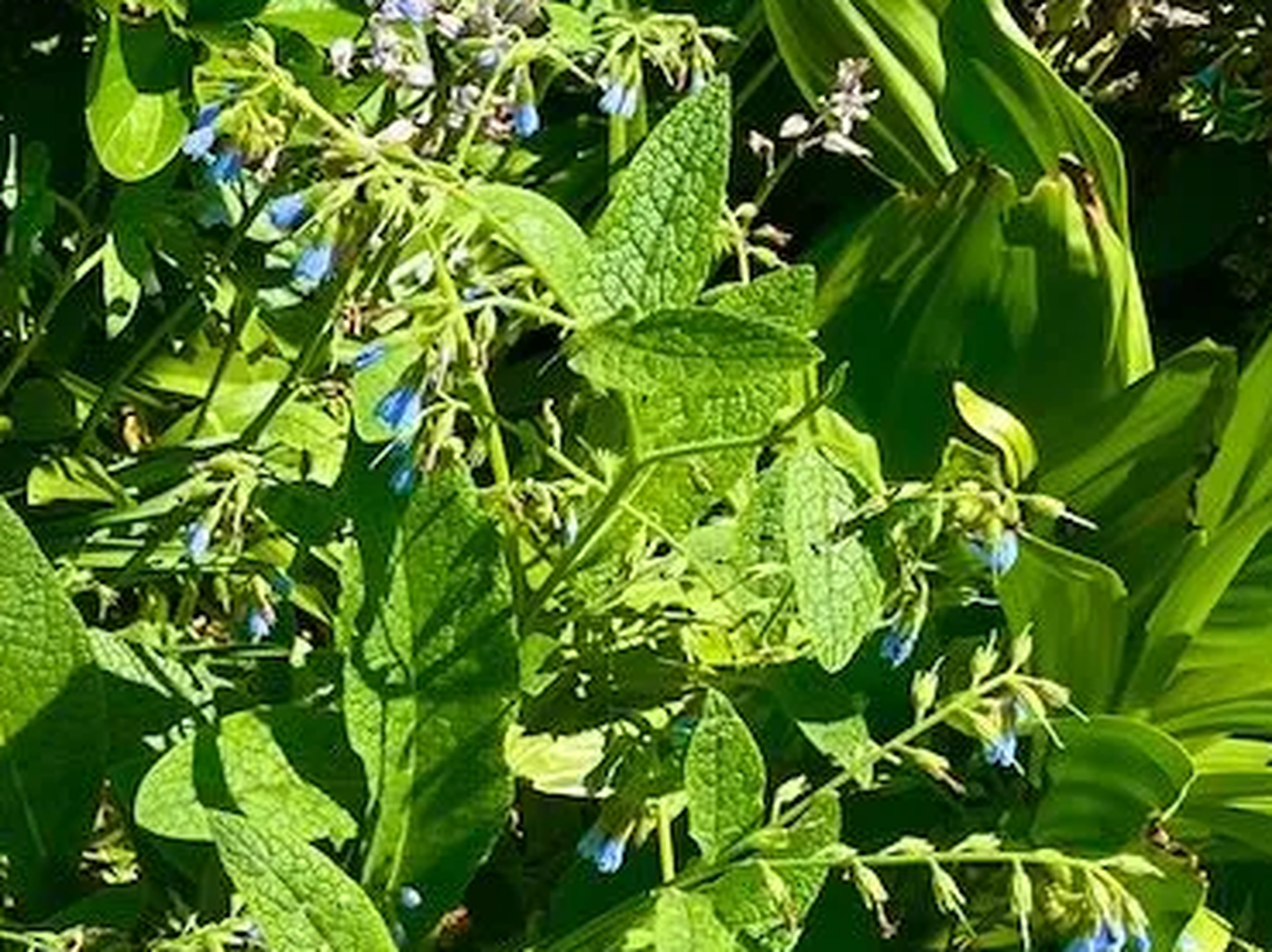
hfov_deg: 23.9
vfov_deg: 19.5
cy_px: 1048
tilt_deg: -50.8
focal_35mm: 72
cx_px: -358
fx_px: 2644
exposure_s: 1/1575
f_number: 1.6
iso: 32
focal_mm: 4.2
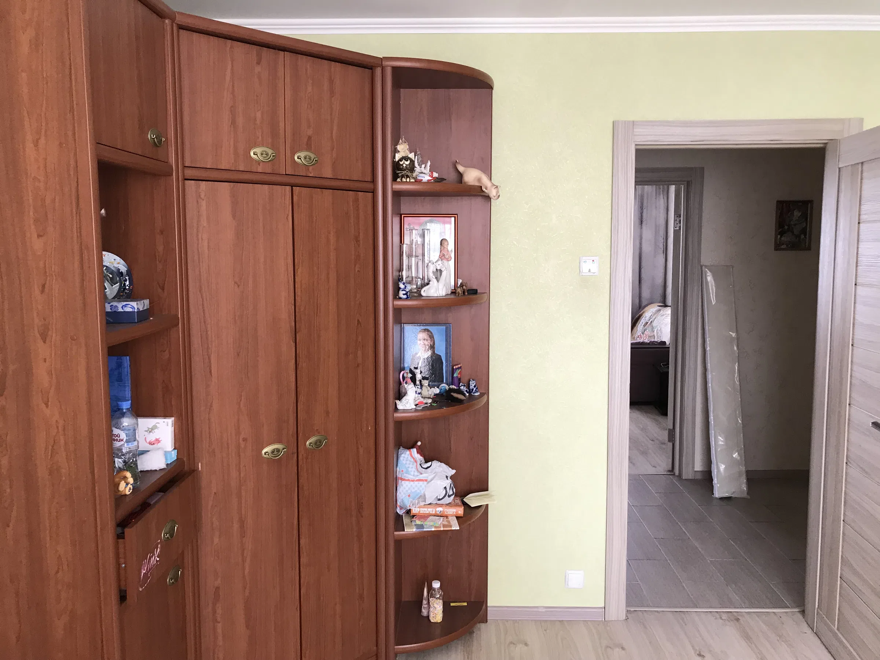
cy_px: 330
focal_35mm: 28
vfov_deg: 49.7
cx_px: 440
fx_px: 712
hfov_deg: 63.4
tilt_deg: -5.2
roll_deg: +0.8
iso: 32
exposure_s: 1/20
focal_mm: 3.99
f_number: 1.8
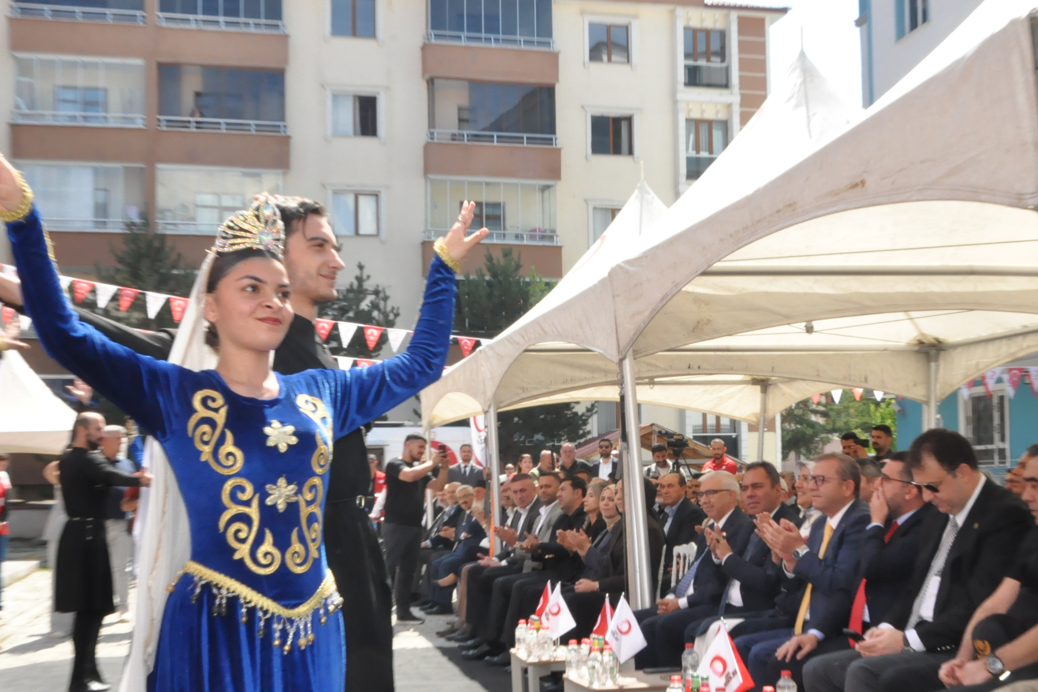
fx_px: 1442
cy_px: 434
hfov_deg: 39.5
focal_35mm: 50
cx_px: 462
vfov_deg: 26.9
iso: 1600
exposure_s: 1/200
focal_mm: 24
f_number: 25
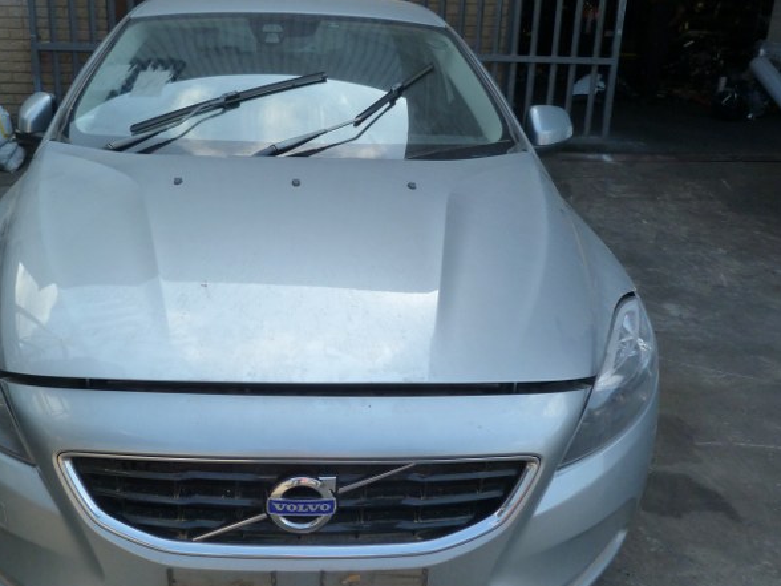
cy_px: 324
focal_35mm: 34
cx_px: 307
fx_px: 767
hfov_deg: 53.5
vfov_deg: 41.7
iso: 125
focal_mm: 4.5
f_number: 4
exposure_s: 1/160
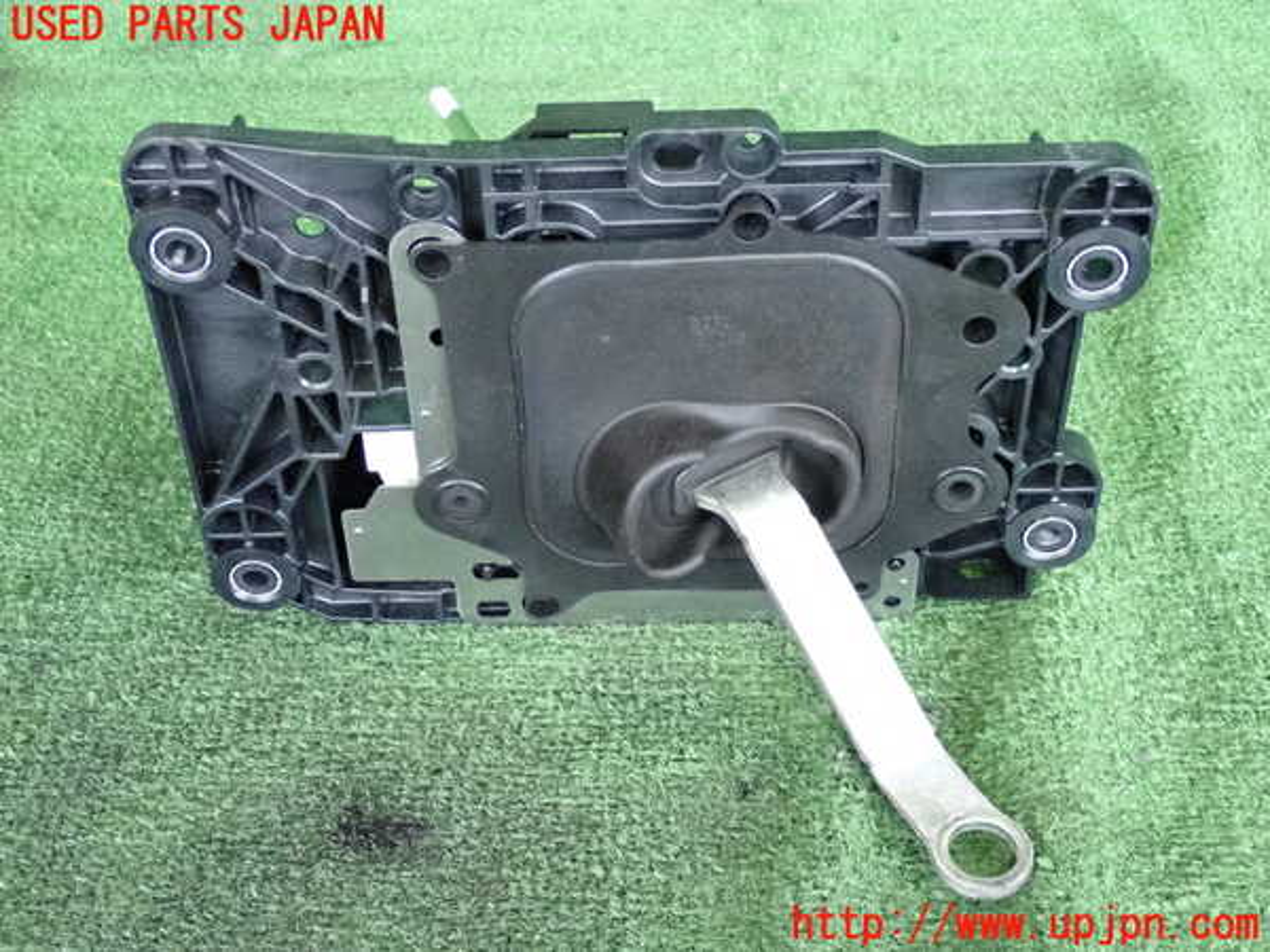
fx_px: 1834
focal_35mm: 50
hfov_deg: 38.2
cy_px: 476
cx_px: 635
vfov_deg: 29.1
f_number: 3.2
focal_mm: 9.01
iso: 2500
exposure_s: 1/125
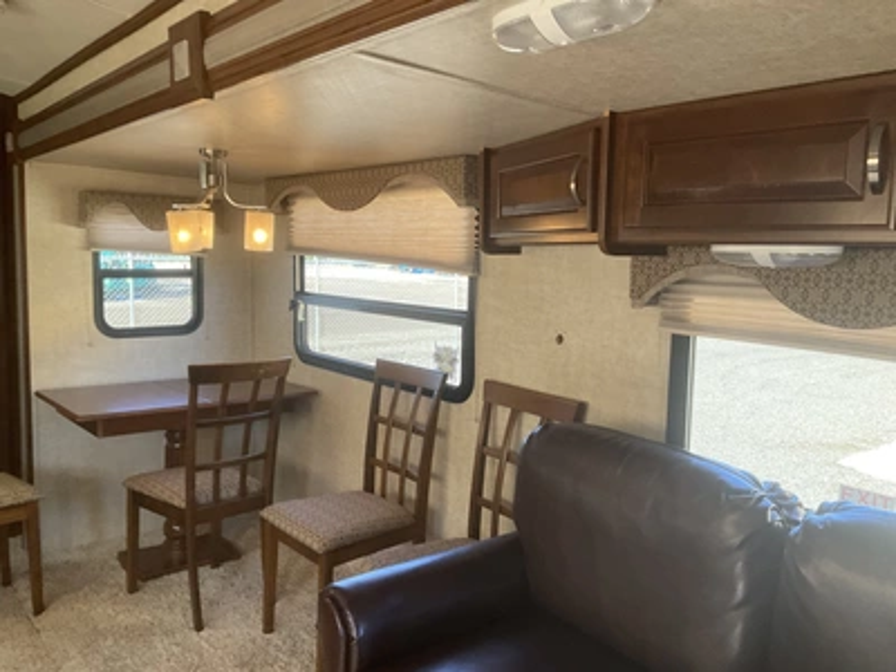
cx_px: 448
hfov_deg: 61.7
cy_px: 336
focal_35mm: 29
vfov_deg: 48.2
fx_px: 751
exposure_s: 1/77
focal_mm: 3
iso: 64
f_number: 1.8
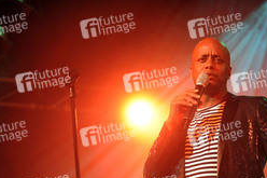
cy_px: 161
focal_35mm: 173
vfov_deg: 7.9
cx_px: 230
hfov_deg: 11.8
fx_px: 1282
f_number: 2.8
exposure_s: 1/200
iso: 4000
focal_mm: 95
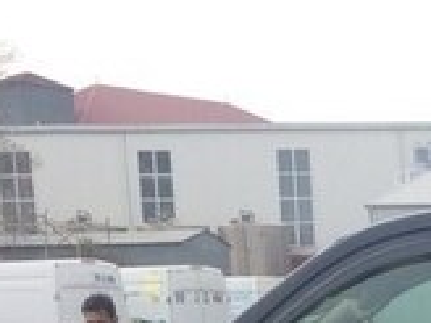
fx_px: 1457
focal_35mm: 117
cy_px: 603
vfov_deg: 11.6
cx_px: 604
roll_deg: +1.6
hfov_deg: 15.7
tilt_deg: -11.3
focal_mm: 4.15
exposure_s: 1/586
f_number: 2.2
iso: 32
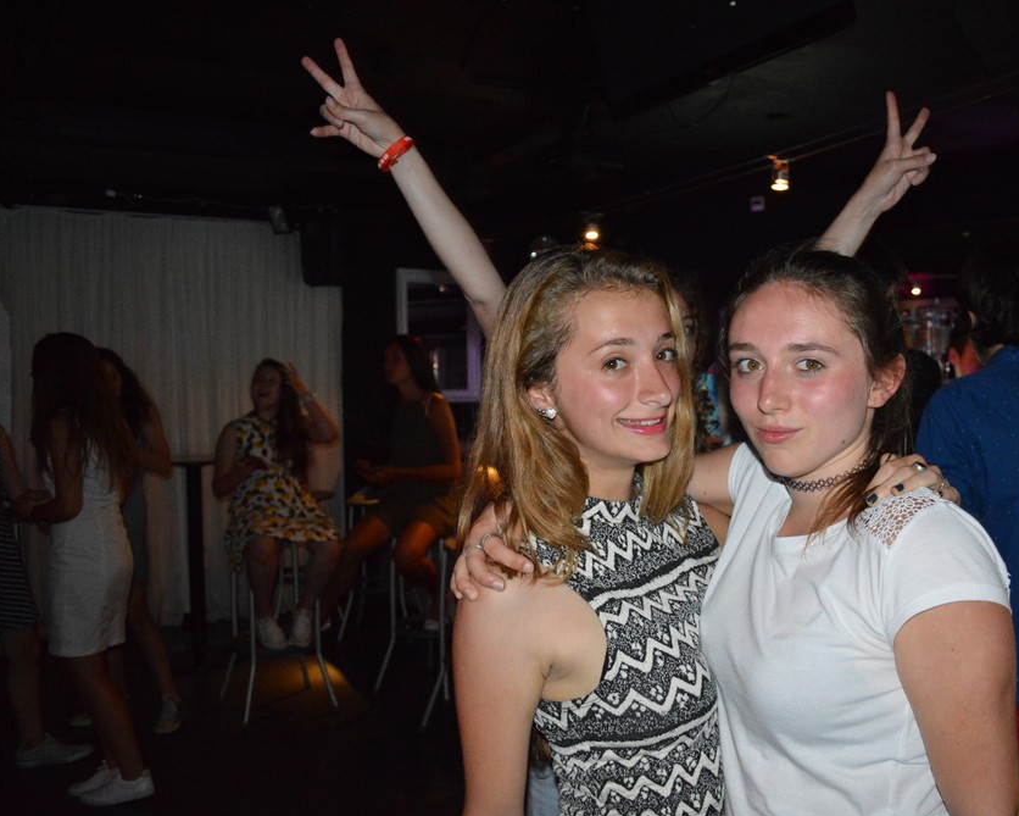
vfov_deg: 47.1
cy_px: 414
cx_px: 620
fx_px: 935
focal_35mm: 31
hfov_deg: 56.7
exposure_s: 1/60
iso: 3200
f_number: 3.5
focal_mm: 18
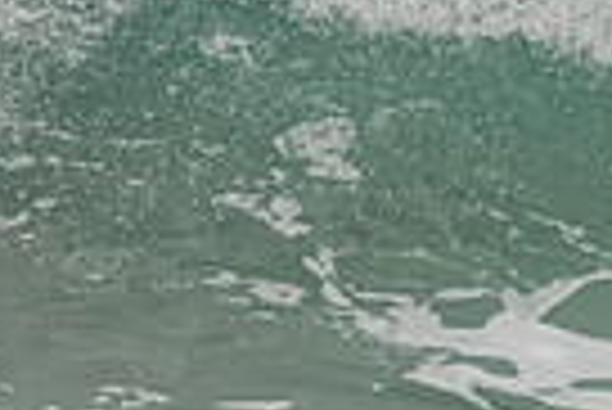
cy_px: -169
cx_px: 1102
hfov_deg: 1.0
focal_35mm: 2128
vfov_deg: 0.6
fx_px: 36214
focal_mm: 500
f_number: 5.6
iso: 320
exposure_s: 1/2000
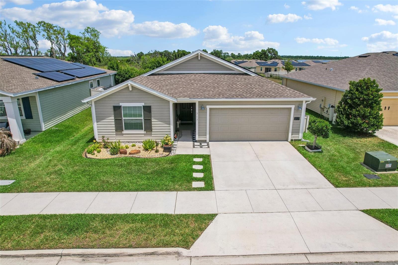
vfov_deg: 57.2
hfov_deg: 78.6
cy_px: 132
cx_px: 199
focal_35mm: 22
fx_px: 243
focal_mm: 8.4
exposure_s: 1/4000
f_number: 2.8
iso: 130
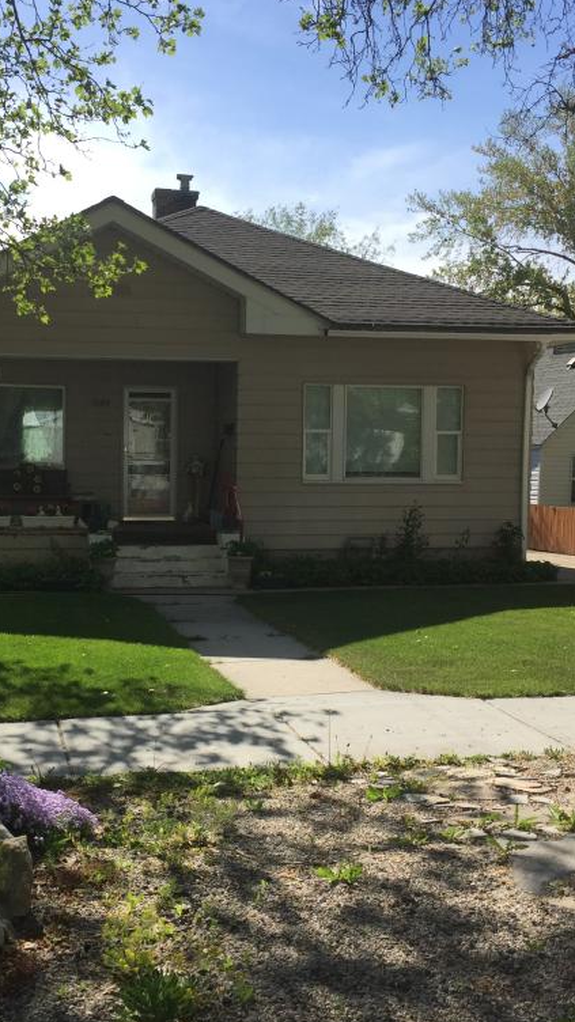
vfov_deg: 47.4
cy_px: 515
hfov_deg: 27.7
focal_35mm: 43
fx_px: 1166
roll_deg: +0.5
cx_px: 231
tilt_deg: -2.1
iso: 32
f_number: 2.2
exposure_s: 1/1799
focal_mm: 4.15
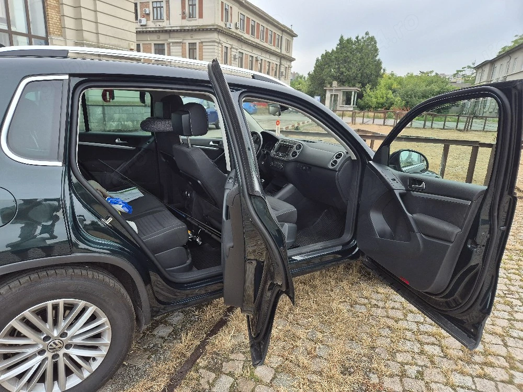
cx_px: 262
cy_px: 196
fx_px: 347
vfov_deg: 58.9
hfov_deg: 73.9
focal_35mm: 23
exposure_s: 1/303
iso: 25
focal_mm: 5.4
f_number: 1.8
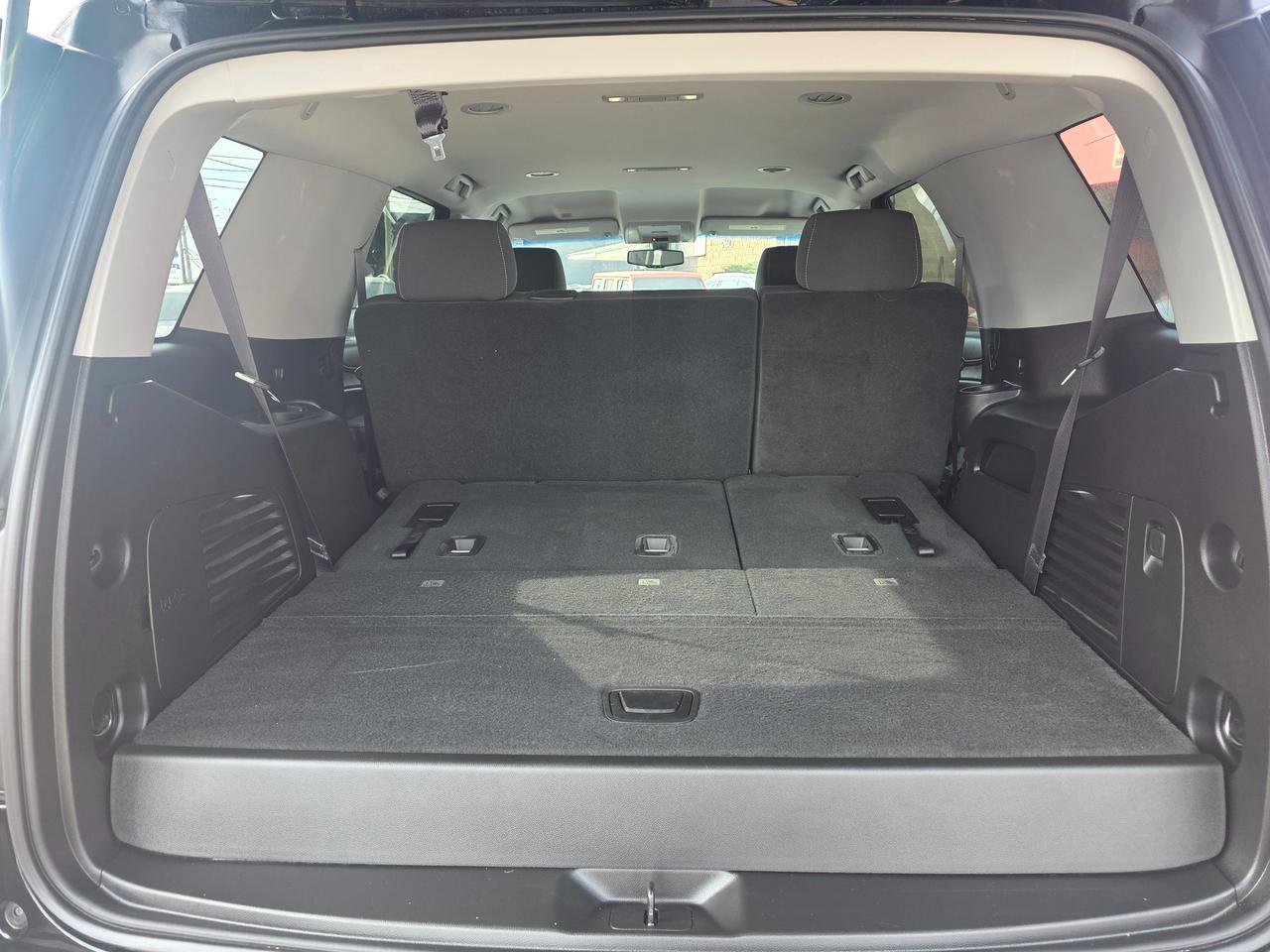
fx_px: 844
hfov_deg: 73.9
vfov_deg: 58.9
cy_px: 476
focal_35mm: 23
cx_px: 635
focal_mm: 6.3
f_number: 1.7
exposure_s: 1/180
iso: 100
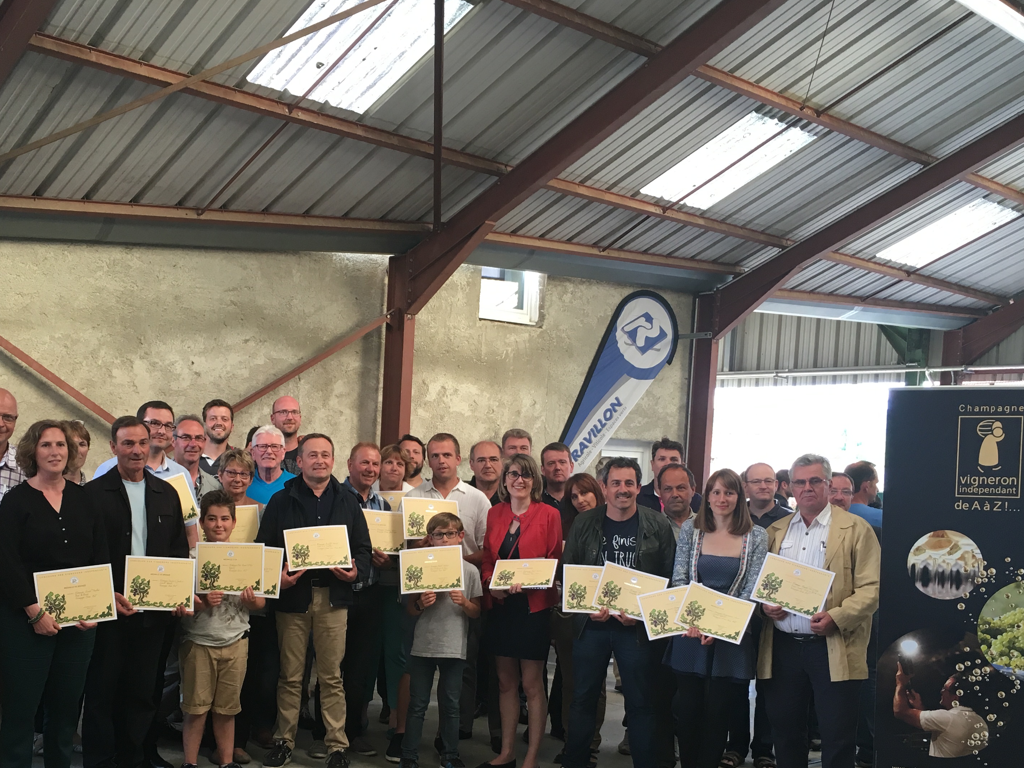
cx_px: 415
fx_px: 1213
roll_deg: -2.3
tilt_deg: -3.6
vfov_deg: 34.8
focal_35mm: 41
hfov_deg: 45.6
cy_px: 518
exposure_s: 1/33
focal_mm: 4.15
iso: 32
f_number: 2.2
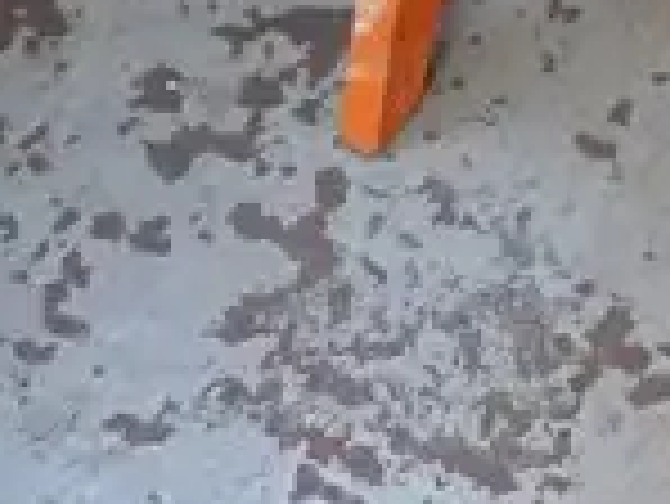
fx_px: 3196
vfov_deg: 7.9
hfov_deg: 11.8
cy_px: -950
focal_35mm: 165
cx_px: 746
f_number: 4
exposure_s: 1/60
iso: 2500
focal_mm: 12
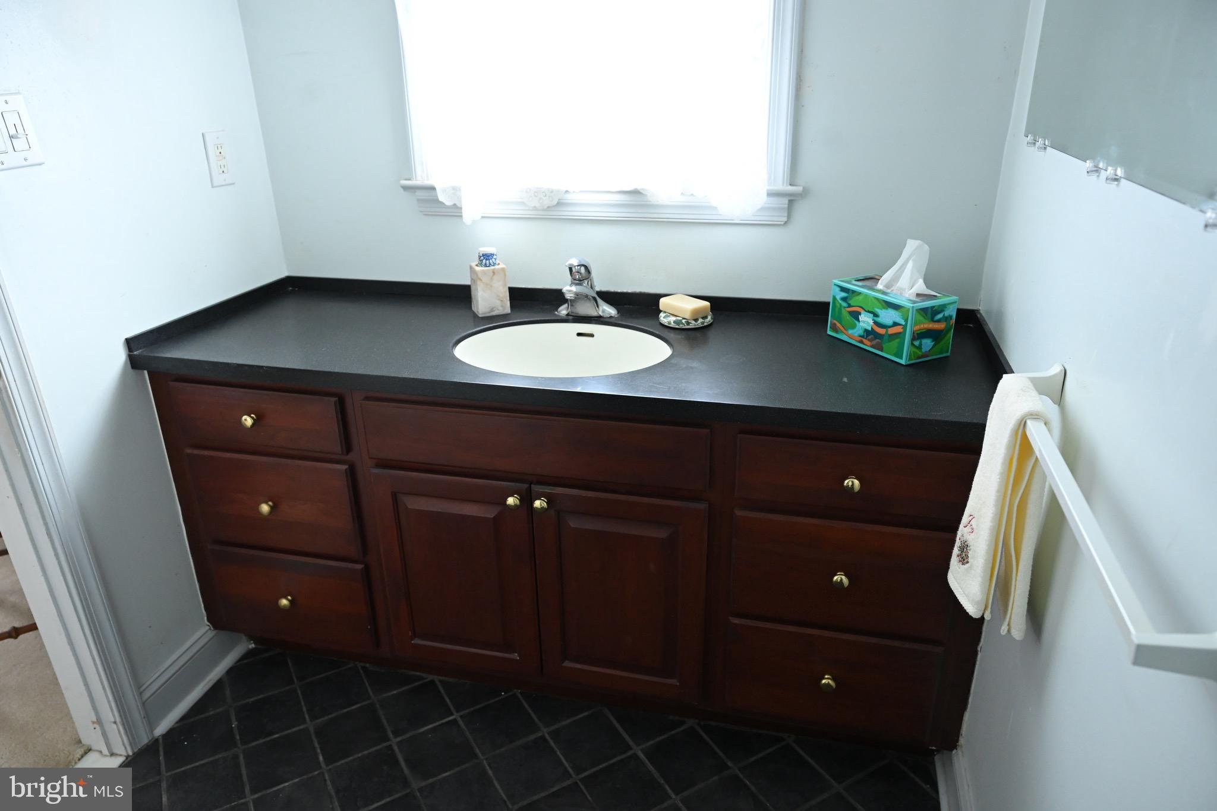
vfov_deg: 53.1
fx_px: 811
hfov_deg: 73.7
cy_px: 406
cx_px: 608
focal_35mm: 24
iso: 3200
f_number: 4.5
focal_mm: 24
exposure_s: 1/125
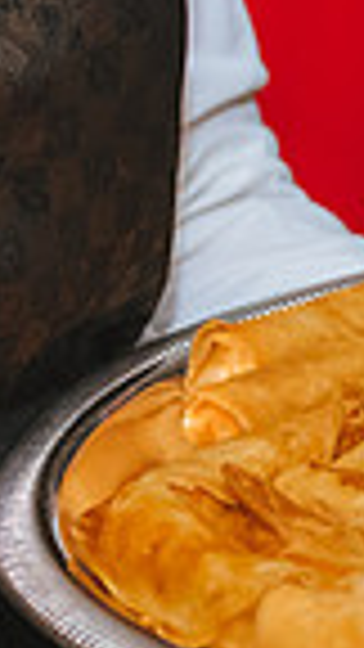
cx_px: 552
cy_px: 268
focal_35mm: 197
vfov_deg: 10.9
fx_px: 3380
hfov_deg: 6.1
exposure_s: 1/160
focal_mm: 36
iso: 3200
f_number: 4
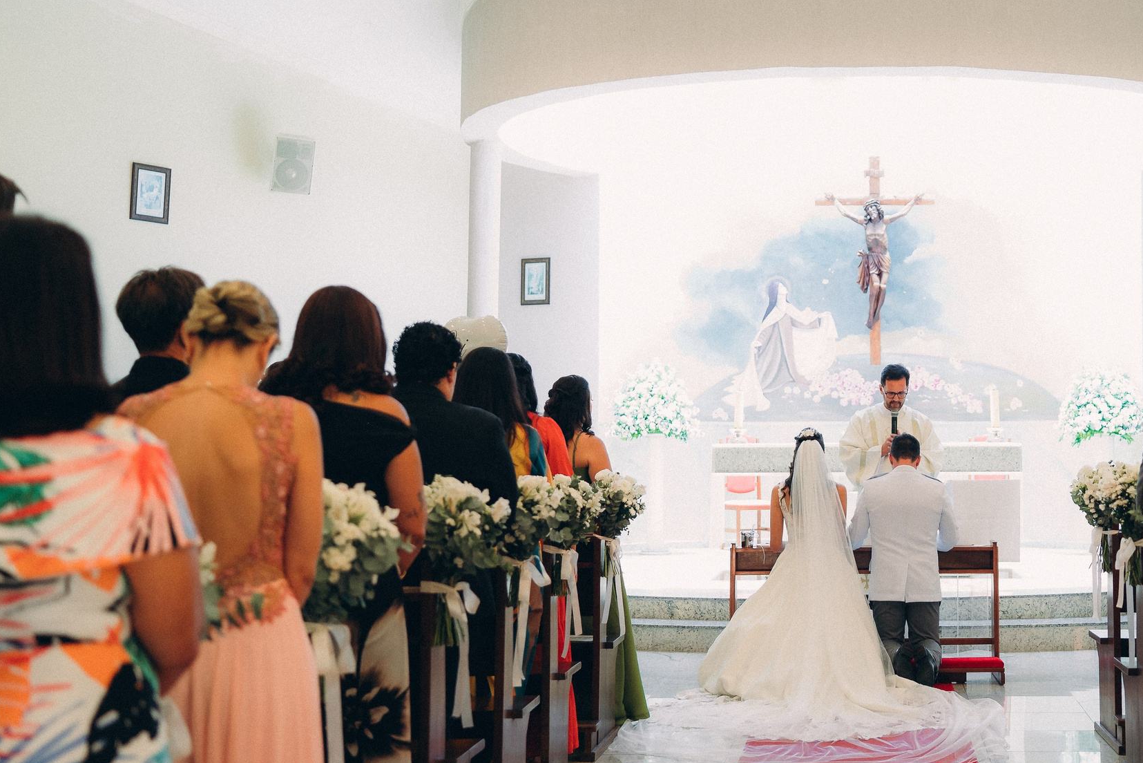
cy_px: 299
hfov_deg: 35.3
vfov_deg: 24.6
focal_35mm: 55
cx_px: 881
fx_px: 1746
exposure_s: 1/800
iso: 800
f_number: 2
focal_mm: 35
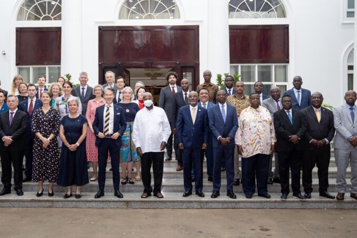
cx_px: 164
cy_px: 109
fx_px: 347
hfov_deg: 54.4
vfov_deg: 37.8
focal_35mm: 35
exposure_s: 1/500
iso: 2000
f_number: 5.6
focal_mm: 31
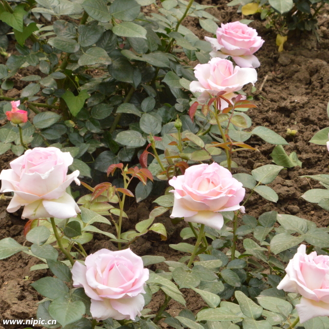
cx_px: 202
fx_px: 1760
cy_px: 165
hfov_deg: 10.7
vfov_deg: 10.7
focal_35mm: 164
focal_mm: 85
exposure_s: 1/250
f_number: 18
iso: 900
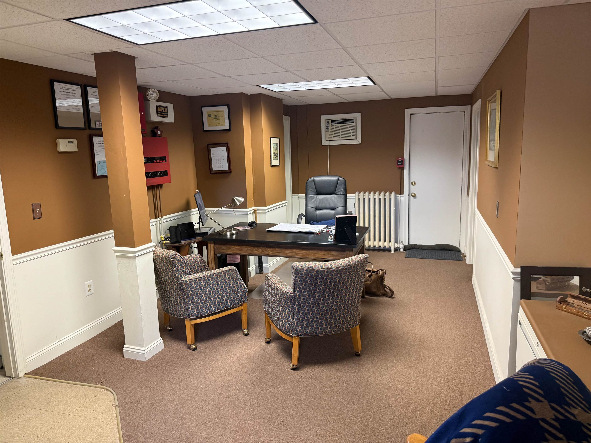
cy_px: 222
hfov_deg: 71.6
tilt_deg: -8.7
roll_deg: -0.4
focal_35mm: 24
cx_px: 296
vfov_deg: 56.8
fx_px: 410
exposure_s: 1/60
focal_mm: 6.76
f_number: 1.78
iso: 250
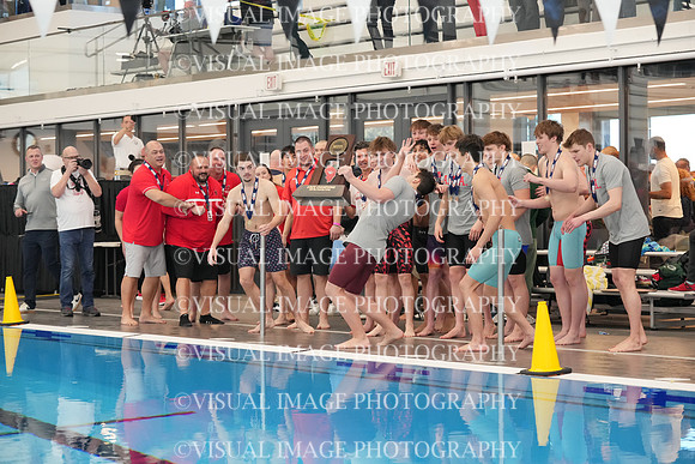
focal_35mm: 89
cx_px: 348
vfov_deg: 15.4
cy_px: 232
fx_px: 1719
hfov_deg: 22.9
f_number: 4
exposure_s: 1/800
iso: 5000
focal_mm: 89
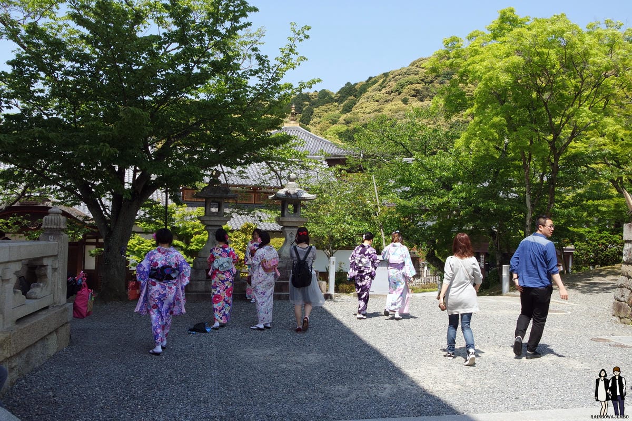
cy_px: 210
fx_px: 614
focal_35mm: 35
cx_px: 316
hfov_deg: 54.4
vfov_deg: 37.9
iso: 160
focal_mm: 13
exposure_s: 1/200
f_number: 6.3
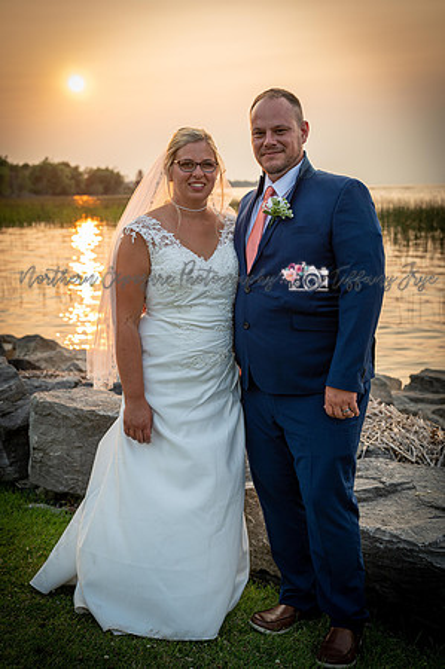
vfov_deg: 39.6
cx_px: 222
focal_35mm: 50
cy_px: 334
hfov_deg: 26.9
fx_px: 929
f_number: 4.5
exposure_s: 1/250
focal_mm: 50
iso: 200
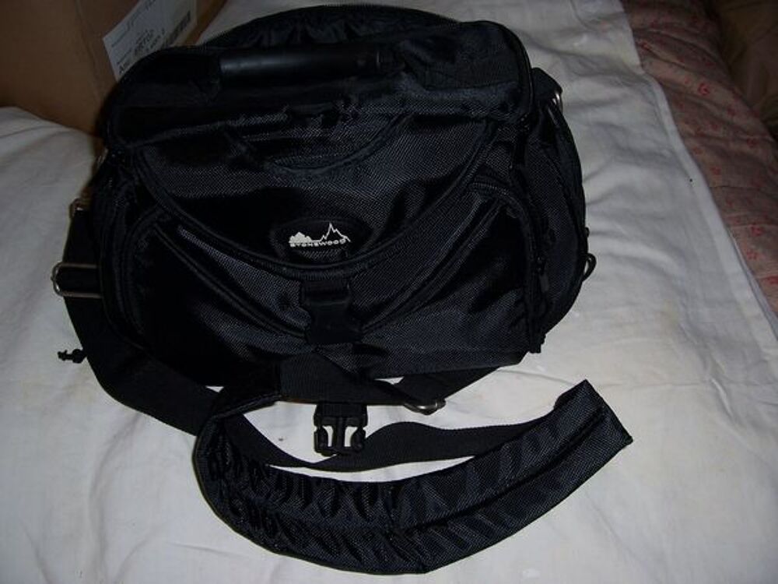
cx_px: 389
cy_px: 292
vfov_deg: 41.8
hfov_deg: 54.0
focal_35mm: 34
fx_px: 764
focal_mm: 5.6
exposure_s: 1/60
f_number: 2.7
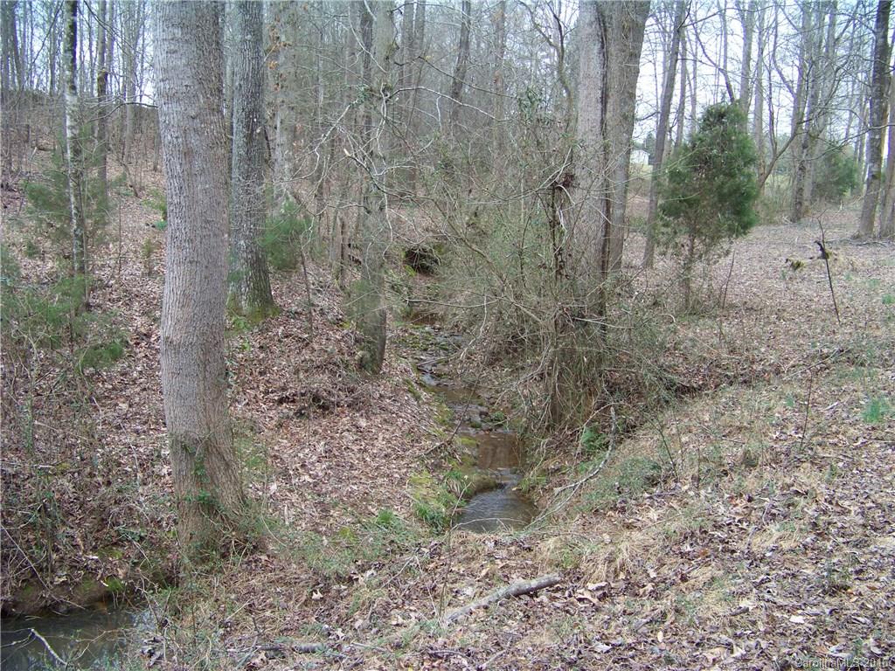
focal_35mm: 36
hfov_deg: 51.4
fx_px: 931
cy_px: 336
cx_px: 448
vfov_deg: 39.7
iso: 67
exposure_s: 1/50
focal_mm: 5.85
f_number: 2.8
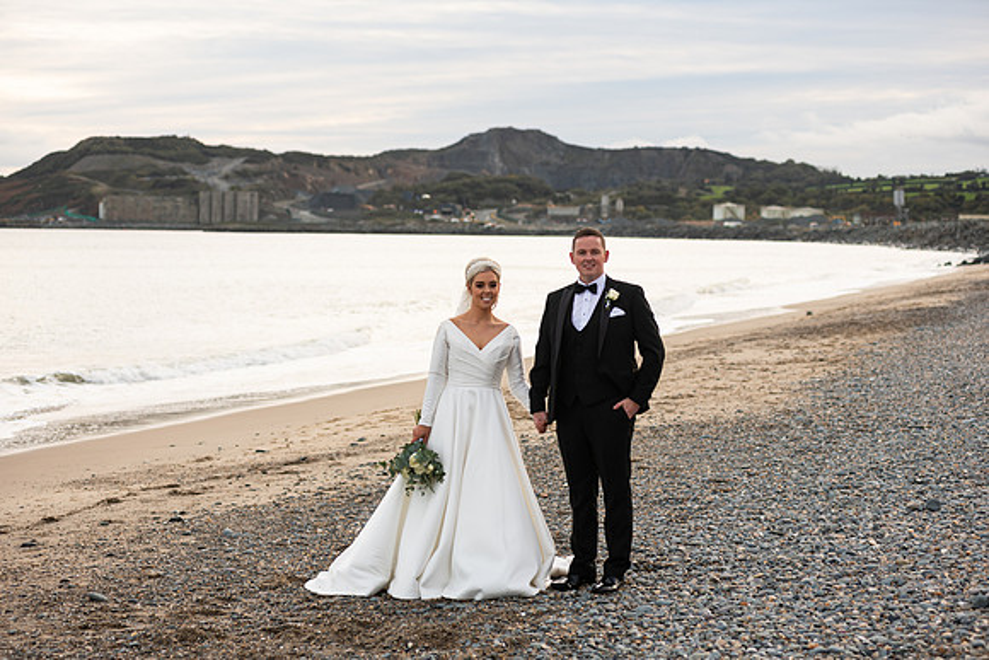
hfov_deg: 25.4
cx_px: 494
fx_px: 2198
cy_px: 330
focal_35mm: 80
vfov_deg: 17.1
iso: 80
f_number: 3.5
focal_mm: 80
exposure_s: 1/200
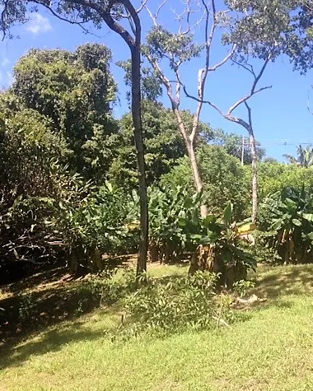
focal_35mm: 46
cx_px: 222
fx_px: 533
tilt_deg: +8.8
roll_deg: -3.8
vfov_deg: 40.3
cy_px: 197
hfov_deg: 32.3
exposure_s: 1/606
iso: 50
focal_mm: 4.28
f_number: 2.4
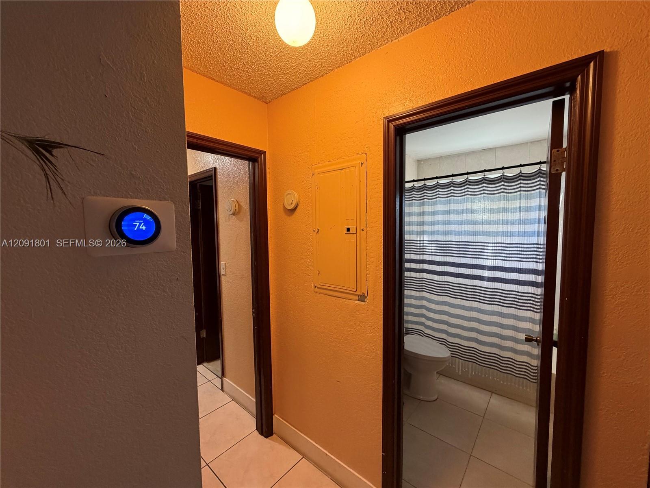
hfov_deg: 102.1
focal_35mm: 14
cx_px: 325
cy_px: 244
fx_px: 263
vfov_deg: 85.7
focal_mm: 2.22
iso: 320
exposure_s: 1/60
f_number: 2.2
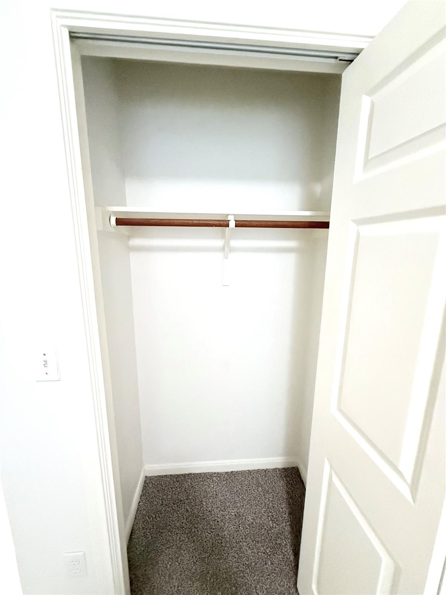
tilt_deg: -10.3
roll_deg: -0.7
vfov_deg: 102.1
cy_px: 298
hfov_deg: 85.7
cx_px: 223
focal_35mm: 14
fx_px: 241
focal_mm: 2.22
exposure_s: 1/60
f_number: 2.2
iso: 1000
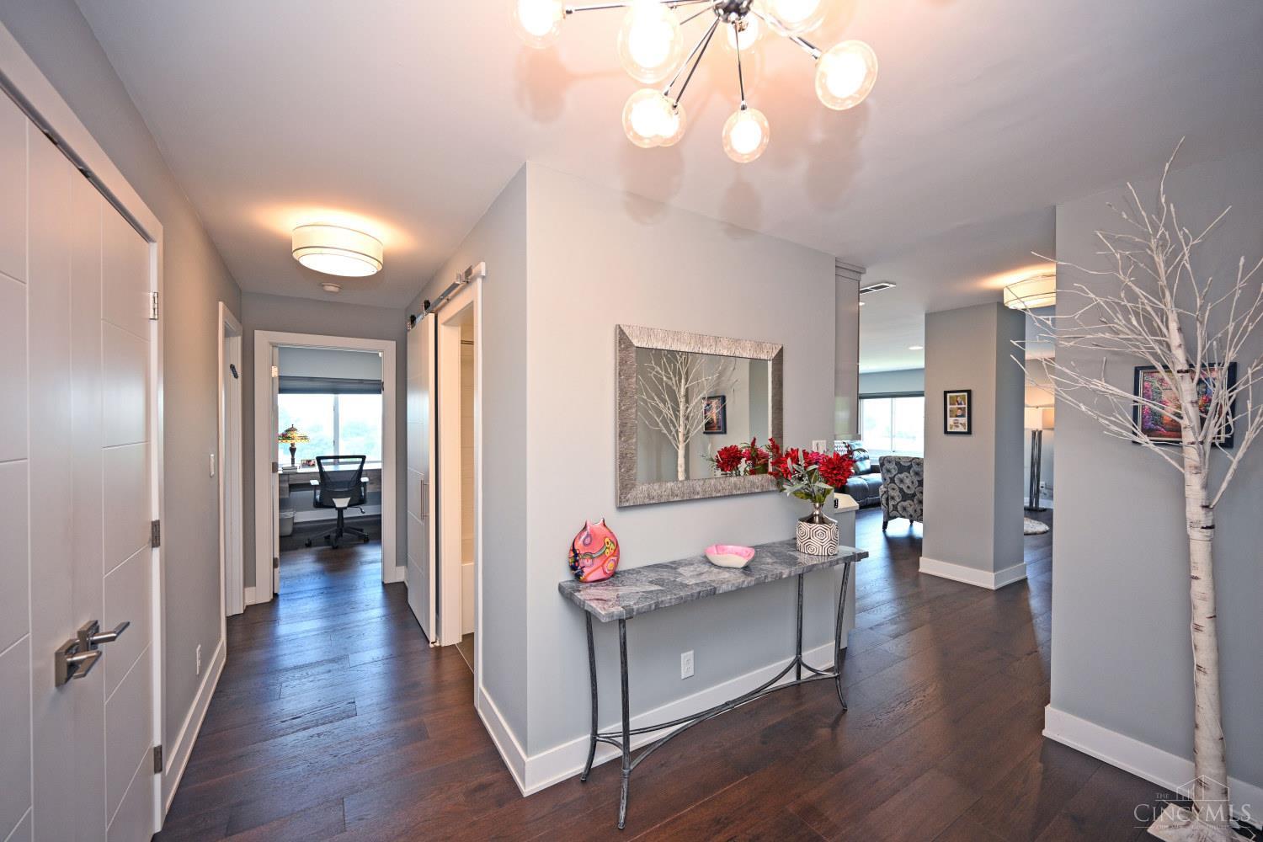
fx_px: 491
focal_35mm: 14
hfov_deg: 104.3
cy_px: 421
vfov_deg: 81.2
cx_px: 632
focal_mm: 14
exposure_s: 1/60
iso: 450
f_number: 4
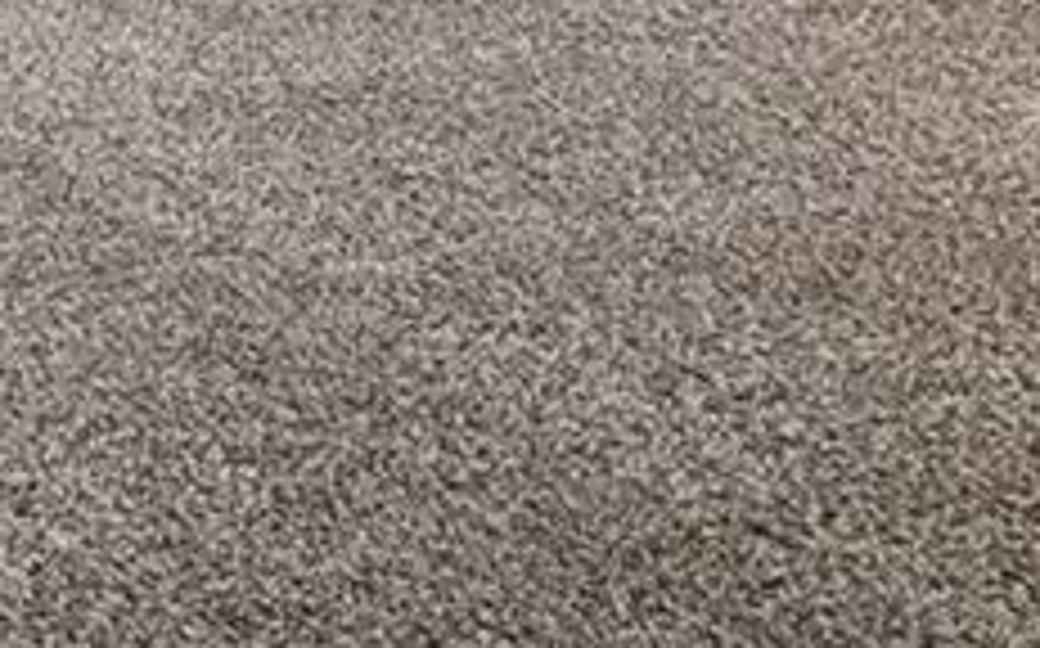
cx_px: -1063
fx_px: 2804
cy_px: -981
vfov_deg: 10.9
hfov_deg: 16.1
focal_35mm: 99
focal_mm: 14
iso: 400
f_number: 10
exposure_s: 1/6
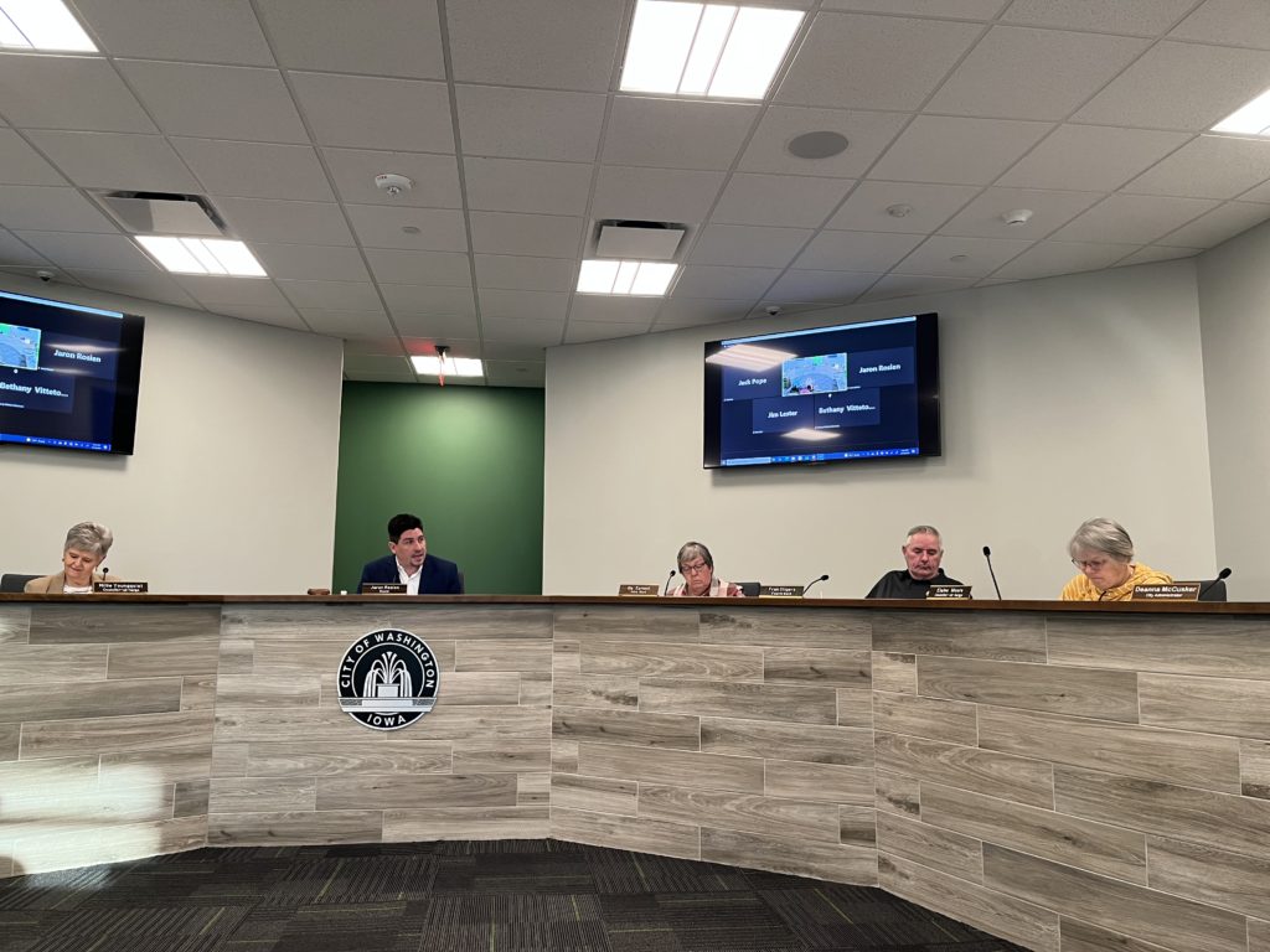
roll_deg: -0.6
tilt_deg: +7.0
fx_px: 954
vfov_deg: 53.1
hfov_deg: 67.3
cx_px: 635
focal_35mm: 26
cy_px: 476
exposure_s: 1/60
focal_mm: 5.1
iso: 125
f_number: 1.6
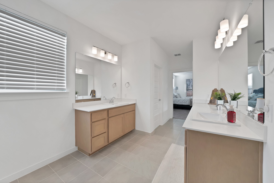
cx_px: 137
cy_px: 92
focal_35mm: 12
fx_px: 91
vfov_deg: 90.1
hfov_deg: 112.6
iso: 640
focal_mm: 12
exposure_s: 1/30
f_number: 8
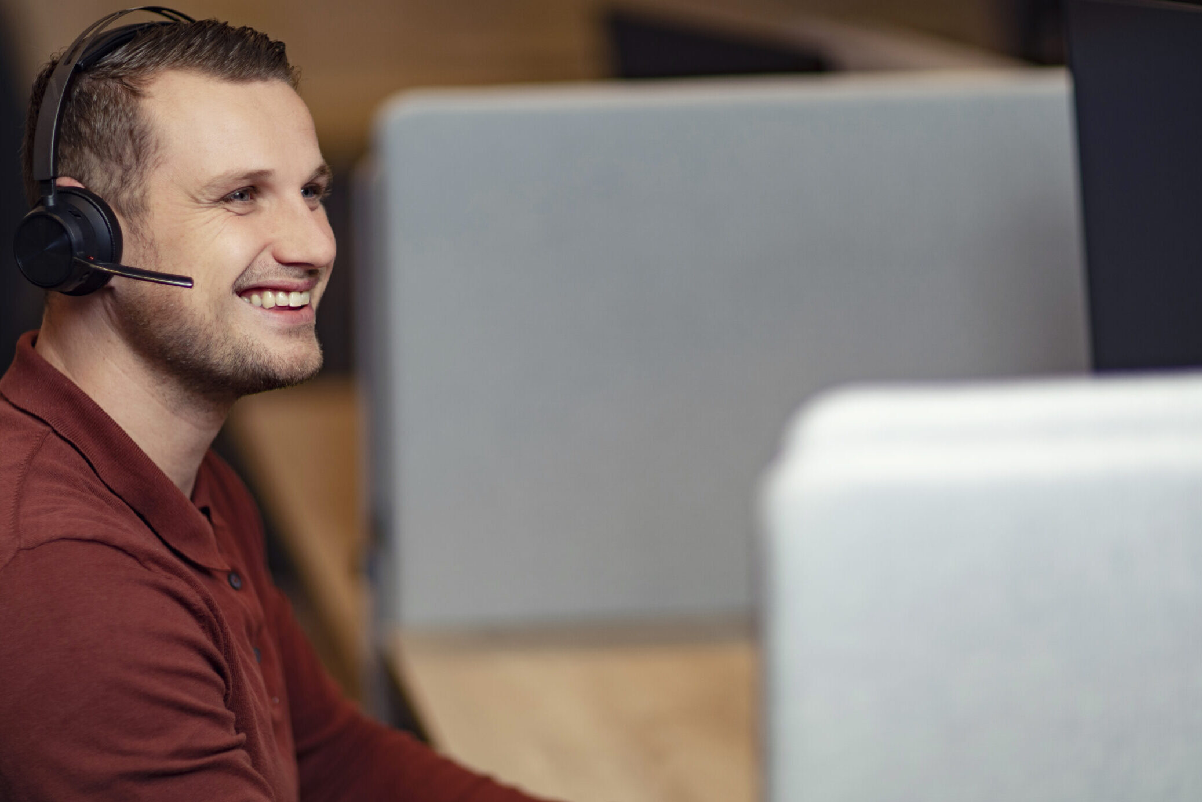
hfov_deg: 19.4
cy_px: 393
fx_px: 3506
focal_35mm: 105
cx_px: 534
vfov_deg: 13.0
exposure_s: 1/500
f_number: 1.3
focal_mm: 85
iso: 125
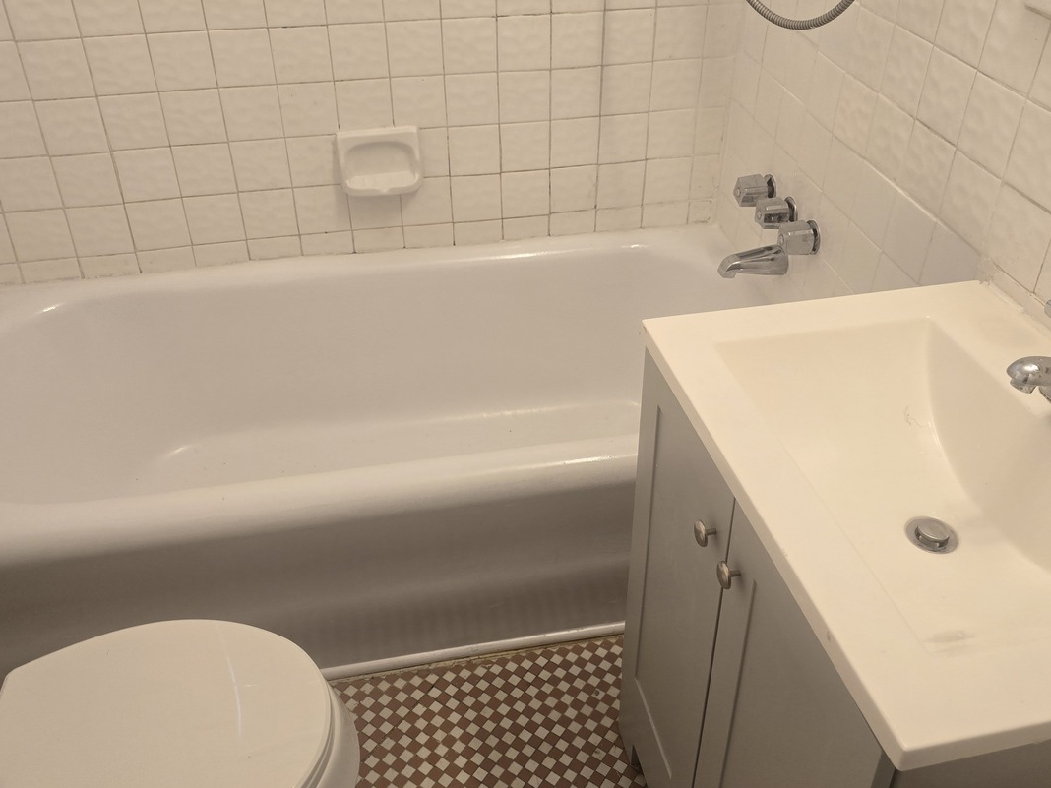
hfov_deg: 58.4
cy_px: 355
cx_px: 529
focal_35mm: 31
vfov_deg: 45.4
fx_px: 941
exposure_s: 1/120
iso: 80
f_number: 1.7
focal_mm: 6.3
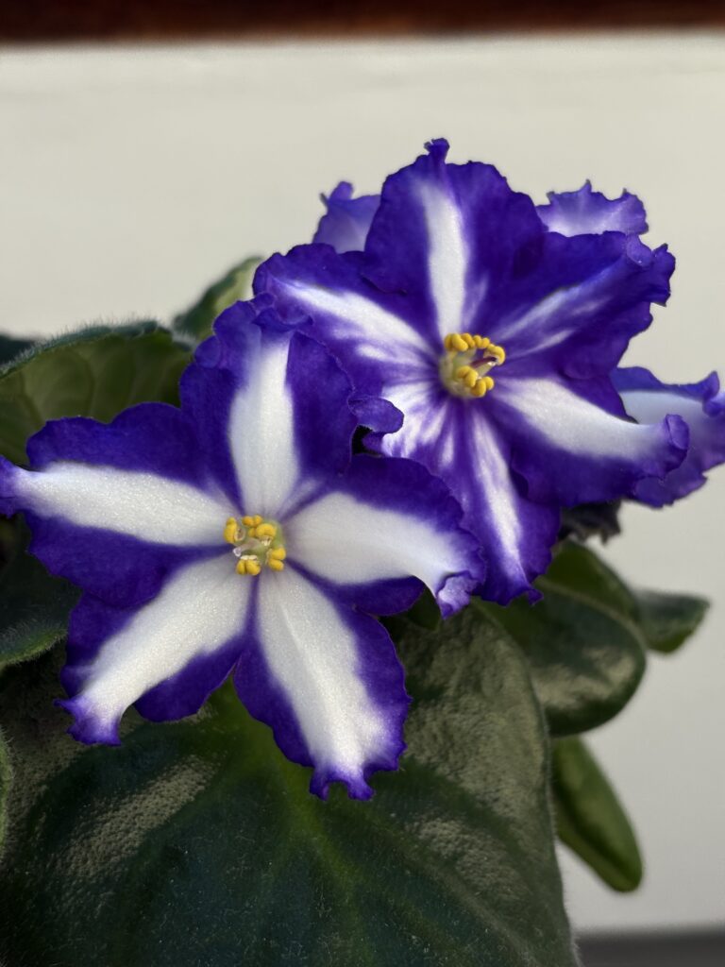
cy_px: 484
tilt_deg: -22.3
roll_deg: +1.1
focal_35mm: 52
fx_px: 1452
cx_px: 362
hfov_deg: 28.0
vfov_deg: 36.8
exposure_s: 1/475
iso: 50
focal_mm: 5.96
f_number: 1.6
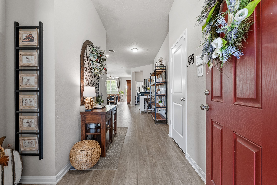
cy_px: 92
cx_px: 138
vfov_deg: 73.8
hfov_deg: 96.7
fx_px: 123
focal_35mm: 16
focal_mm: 16
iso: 1000
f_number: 8
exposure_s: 1/4
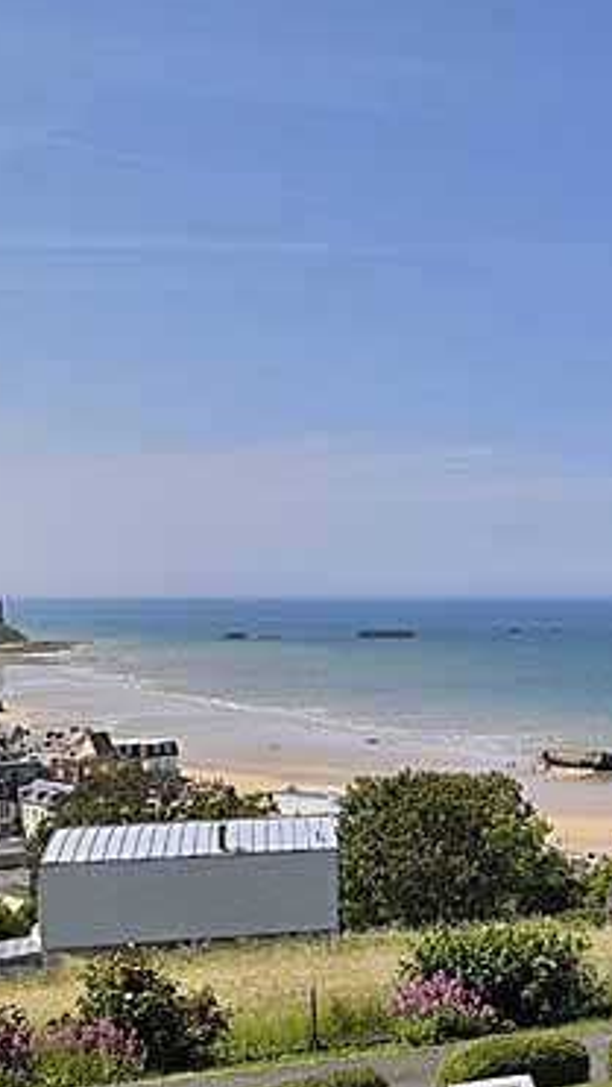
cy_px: 630
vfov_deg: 38.4
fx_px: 1556
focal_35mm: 54
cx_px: 843
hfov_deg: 20.0
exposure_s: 1/678
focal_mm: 6.14
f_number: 1.65
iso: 50
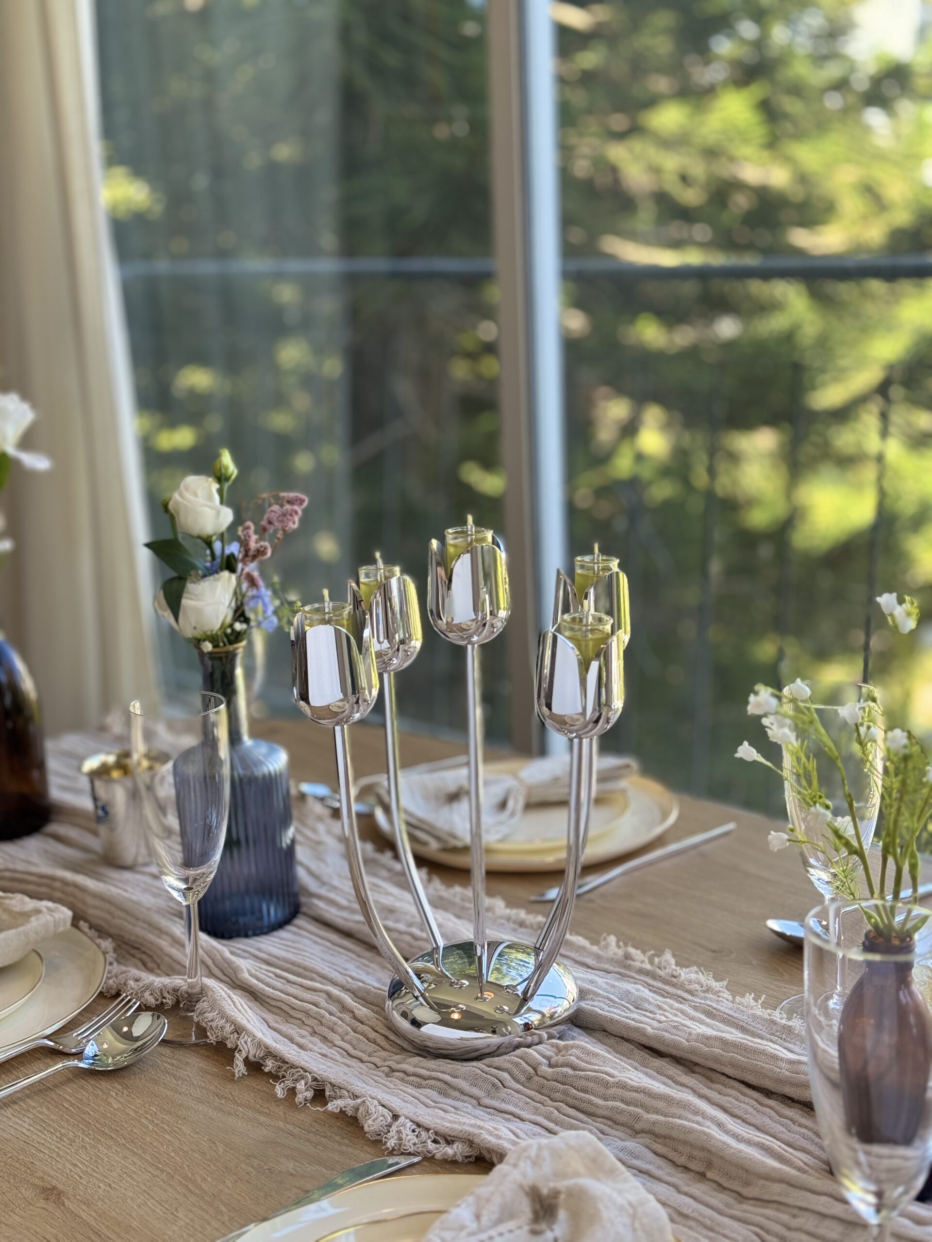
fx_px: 1723
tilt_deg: -13.1
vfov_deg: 39.7
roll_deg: +2.2
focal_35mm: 48
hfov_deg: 30.3
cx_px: 466
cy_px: 621
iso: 64
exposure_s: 1/379
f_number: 1.78
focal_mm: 6.76
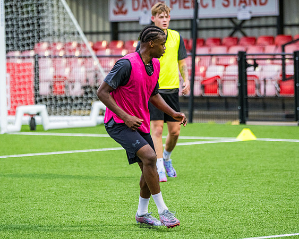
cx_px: 150
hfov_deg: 7.2
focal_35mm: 270
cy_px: 120
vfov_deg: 5.7
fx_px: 2392
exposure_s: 1/500
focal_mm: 160
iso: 1600
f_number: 2.8
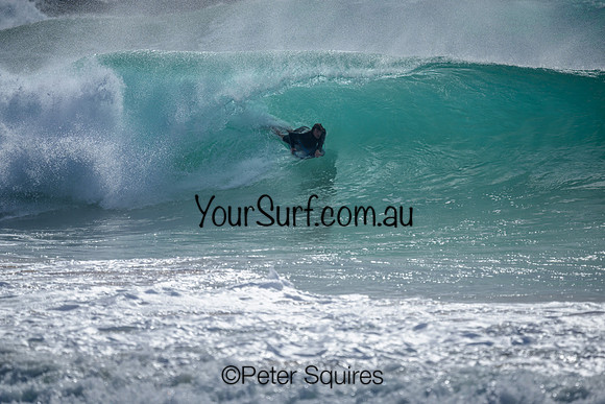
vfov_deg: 1.7
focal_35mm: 800
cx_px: 302
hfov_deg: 2.6
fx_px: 13447
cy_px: 202
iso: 125
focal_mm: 800
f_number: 6.3
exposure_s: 1/2000
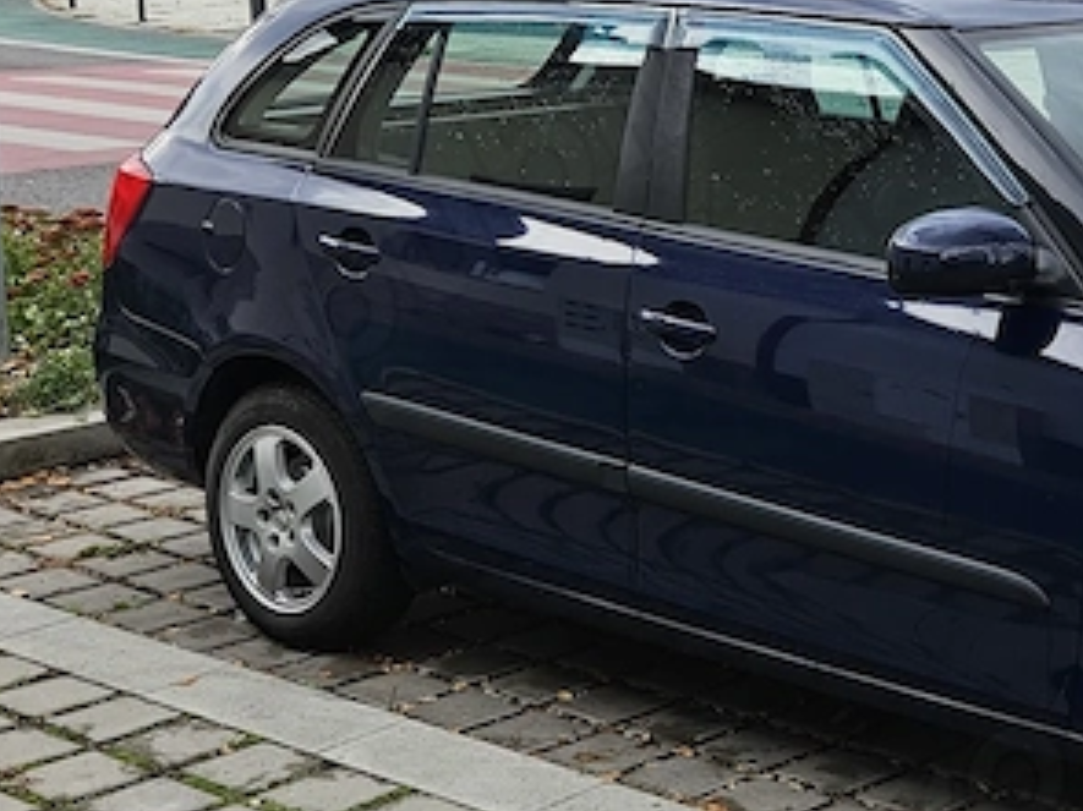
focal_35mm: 78
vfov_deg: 18.7
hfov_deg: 23.9
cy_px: 143
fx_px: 2439
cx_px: 1101
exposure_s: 1/560
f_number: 1.8
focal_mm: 5.4
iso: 25
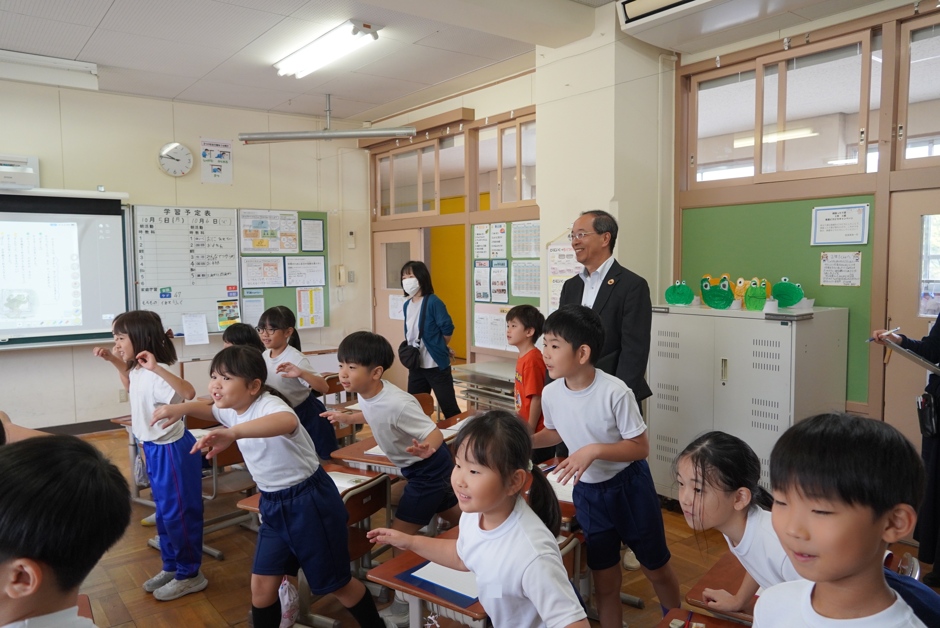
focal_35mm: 27
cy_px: 314
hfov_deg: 67.4
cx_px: 470
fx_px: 705
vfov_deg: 48.0
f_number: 4
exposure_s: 1/160
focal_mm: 18
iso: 1000
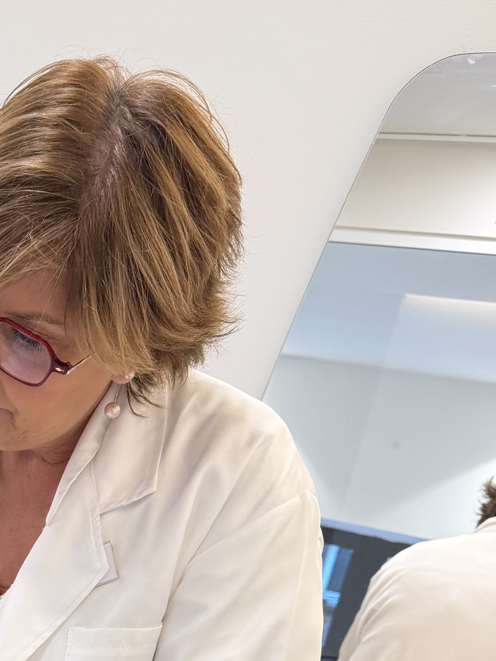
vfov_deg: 26.4
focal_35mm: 67
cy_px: 750
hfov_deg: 19.8
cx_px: -183
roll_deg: -13.3
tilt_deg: -11.6
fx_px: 1280
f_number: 1.78
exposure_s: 1/100
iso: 80
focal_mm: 6.76
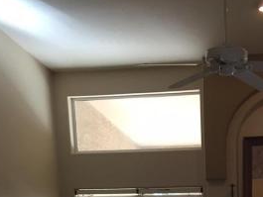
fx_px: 638
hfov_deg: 22.5
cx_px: 257
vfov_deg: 15.5
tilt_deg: -11.5
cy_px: 339
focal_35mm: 84
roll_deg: -0.1
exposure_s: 1/30
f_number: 2.2
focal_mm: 4.15
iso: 32
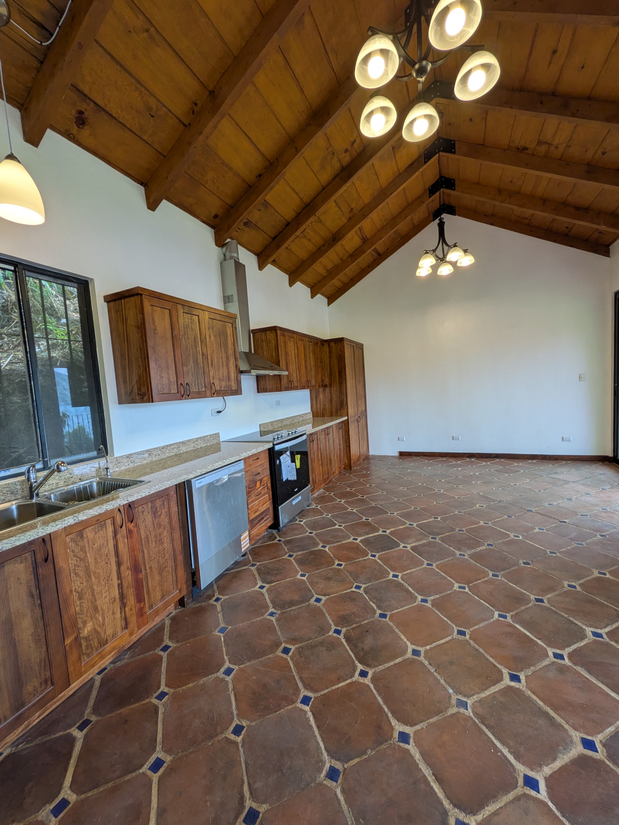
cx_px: 310
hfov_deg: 85.7
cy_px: 412
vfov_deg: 102.1
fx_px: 334
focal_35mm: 14
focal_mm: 1.85
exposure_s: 1/120
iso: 53
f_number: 2.2
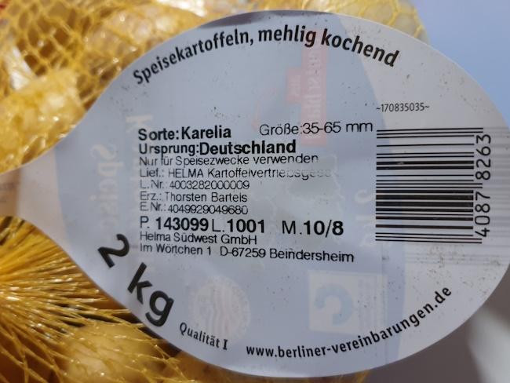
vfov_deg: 53.1
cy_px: 192
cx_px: 255
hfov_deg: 67.3
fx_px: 383
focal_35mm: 26
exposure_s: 1/31
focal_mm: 4.3
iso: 250
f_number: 1.5
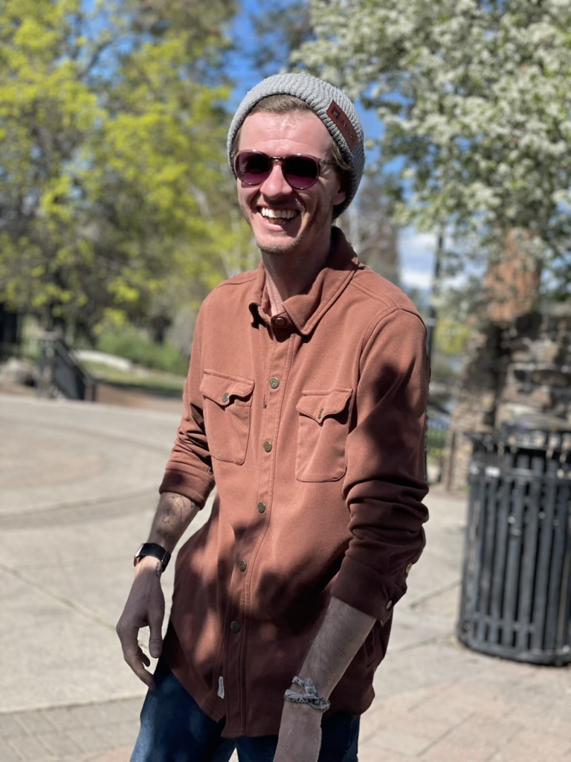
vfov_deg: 36.8
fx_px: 1144
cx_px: 286
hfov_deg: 28.0
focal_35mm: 52
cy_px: 381
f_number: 2
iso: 32
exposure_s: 1/1261
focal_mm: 6
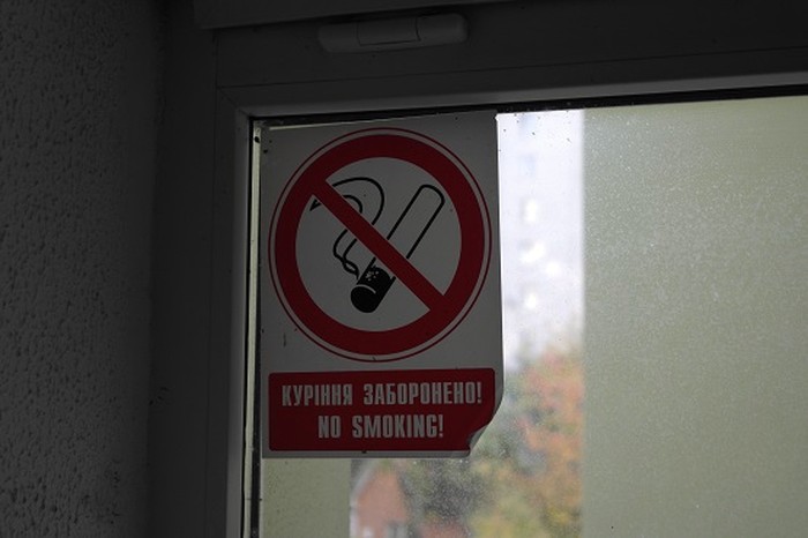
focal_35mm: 53
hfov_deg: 37.5
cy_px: 269
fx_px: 1189
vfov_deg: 25.5
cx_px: 404
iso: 400
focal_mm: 35
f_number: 4.5
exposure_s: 1/125
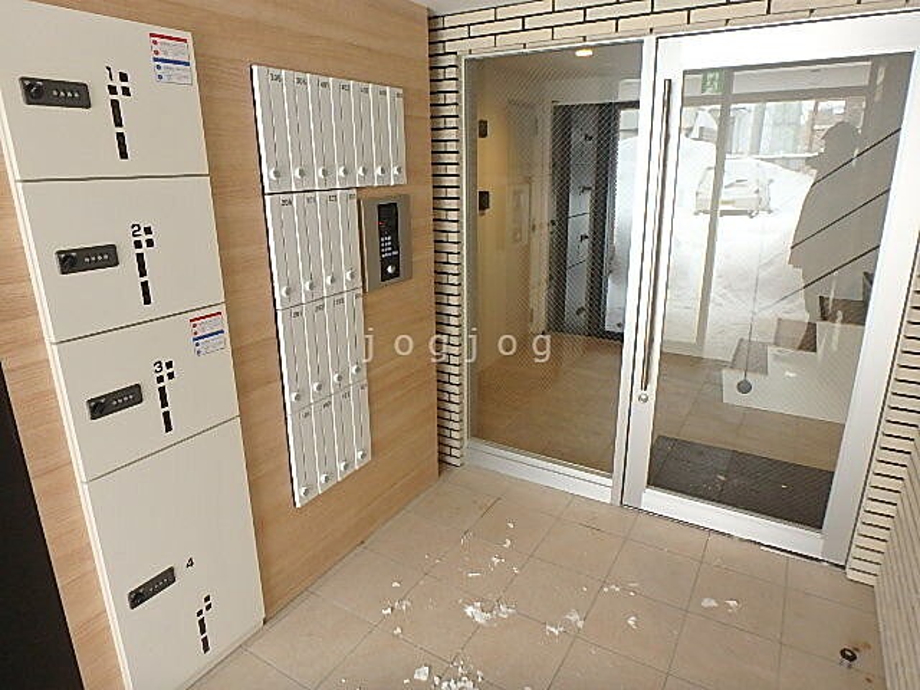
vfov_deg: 63.4
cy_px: 345
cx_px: 460
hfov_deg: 79.0
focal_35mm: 21
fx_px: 558
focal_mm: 3.7
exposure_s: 1/30
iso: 320
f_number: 3.5
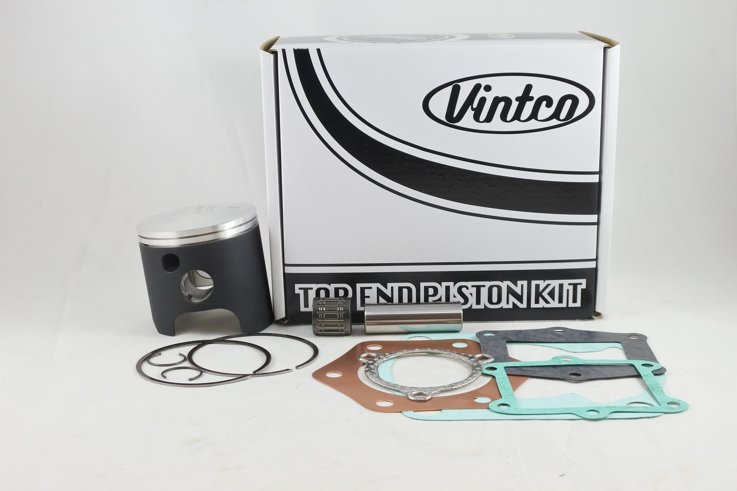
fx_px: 860
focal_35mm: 42
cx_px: 368
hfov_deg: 46.4
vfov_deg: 31.9
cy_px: 246
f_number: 4.2
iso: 500
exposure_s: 1/125
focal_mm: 15.7
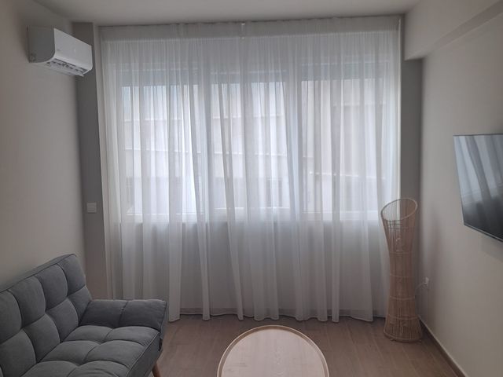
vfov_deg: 54.9
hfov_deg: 69.4
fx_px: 363
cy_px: 188
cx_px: 252
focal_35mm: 25
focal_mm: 4.6
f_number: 2
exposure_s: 1/50
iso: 25
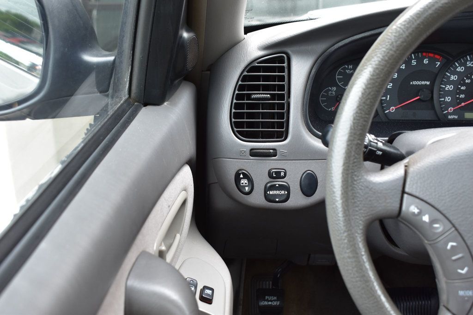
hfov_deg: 45.0
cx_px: 236
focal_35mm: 44
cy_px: 158
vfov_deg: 30.8
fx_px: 571
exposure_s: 1/25
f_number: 7.1
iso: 400
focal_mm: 29
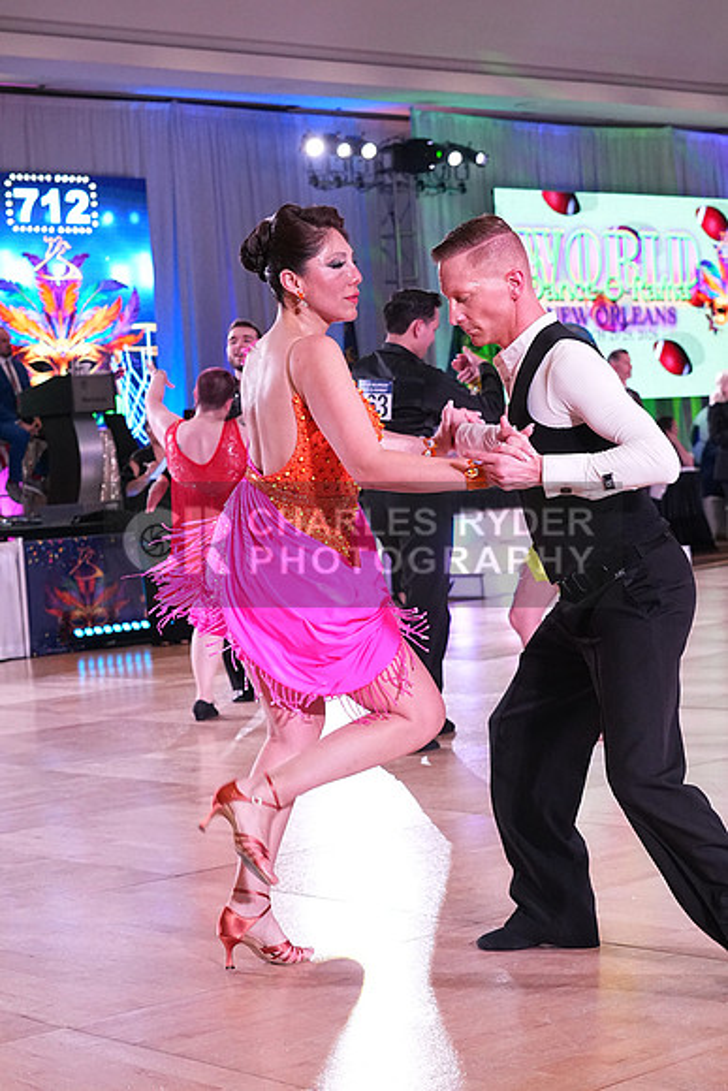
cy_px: 546
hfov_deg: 19.5
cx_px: 364
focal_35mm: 70
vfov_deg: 28.8
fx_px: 2122
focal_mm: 47
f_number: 5
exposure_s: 1/400
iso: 3200
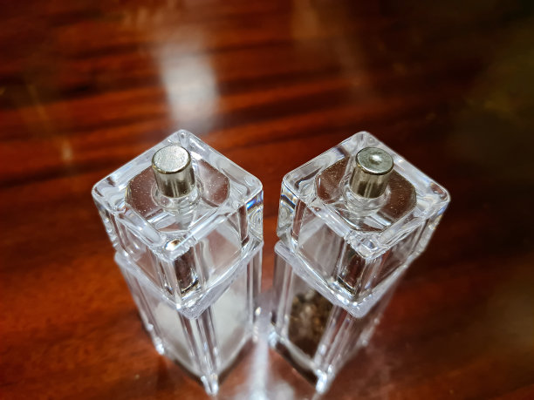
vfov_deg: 54.9
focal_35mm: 25
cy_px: 200
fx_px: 386
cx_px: 267
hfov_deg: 69.4
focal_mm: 7
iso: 640
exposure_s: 1/33
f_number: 1.8
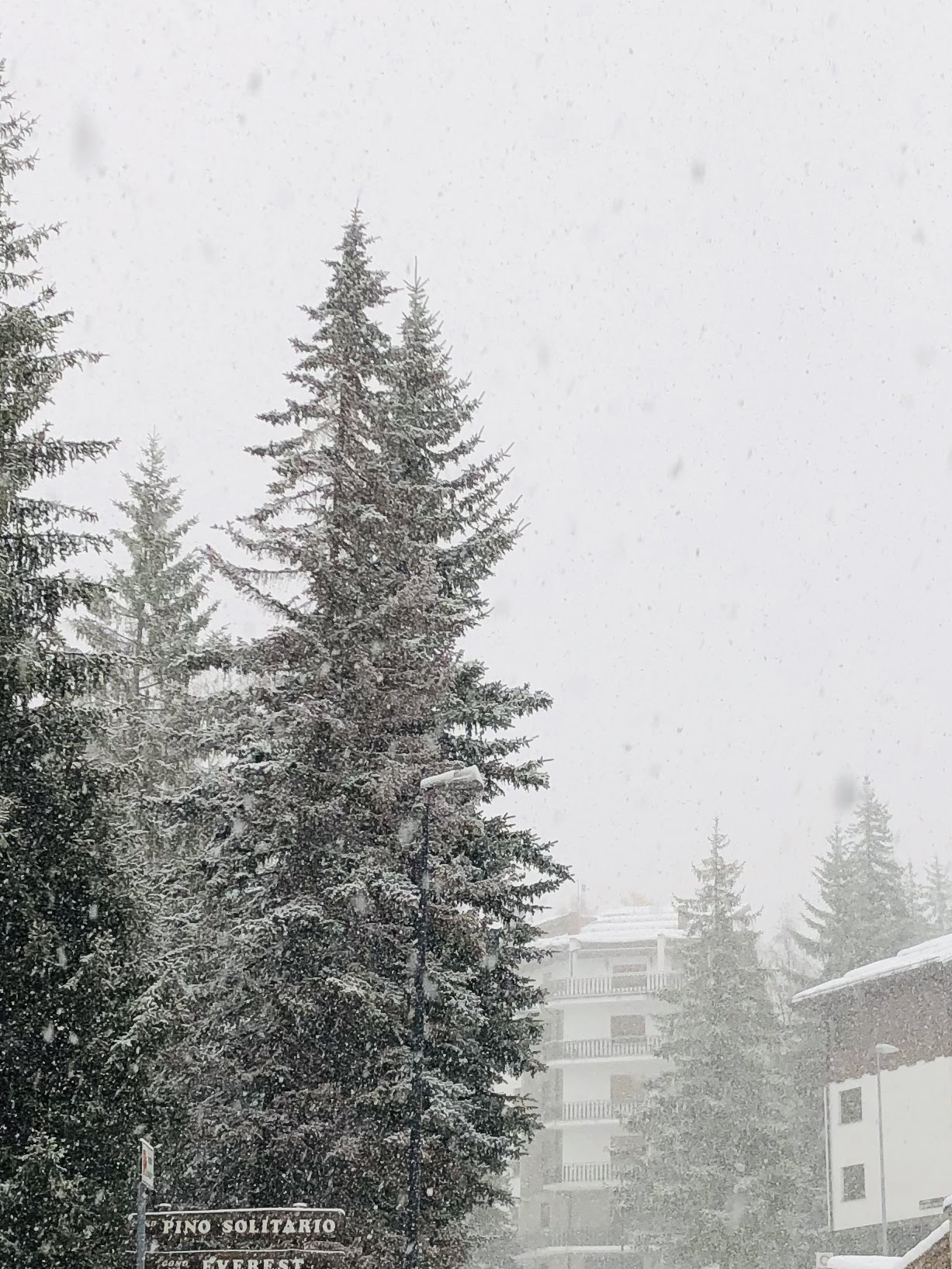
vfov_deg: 28.2
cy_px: 673
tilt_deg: +18.4
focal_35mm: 69
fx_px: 2530
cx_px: 608
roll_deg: -0.9
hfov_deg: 21.3
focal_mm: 4
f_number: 1.8
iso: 20
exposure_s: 1/230
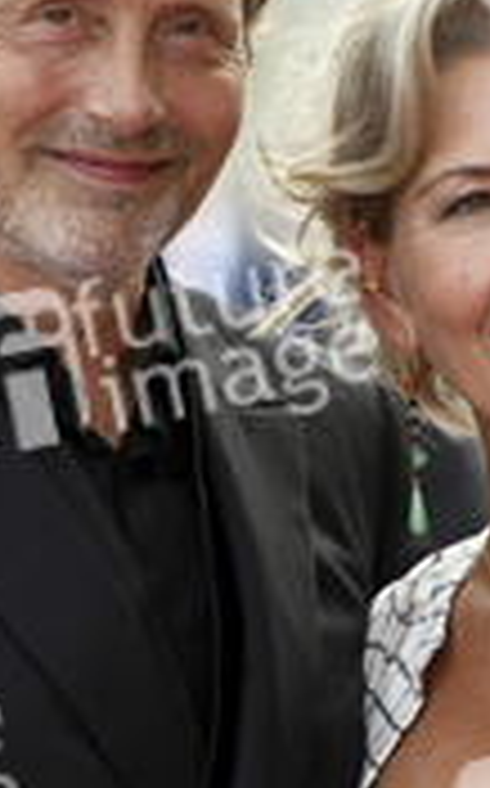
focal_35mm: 839
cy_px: 581
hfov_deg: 1.6
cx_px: 279
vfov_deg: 2.5
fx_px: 17971
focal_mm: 360
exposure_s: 1/800
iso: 800
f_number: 5.6
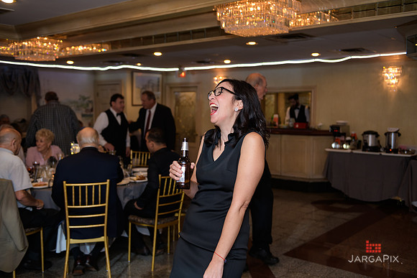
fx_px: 440
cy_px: 139
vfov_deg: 35.1
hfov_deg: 50.7
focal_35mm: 38
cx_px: 208
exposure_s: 1/125
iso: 800
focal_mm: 38
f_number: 3.2
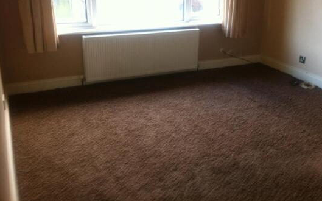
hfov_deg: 48.2
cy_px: 73
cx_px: 177
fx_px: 360
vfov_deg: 31.1
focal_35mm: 41
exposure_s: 1/17
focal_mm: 3.85
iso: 125
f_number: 2.8
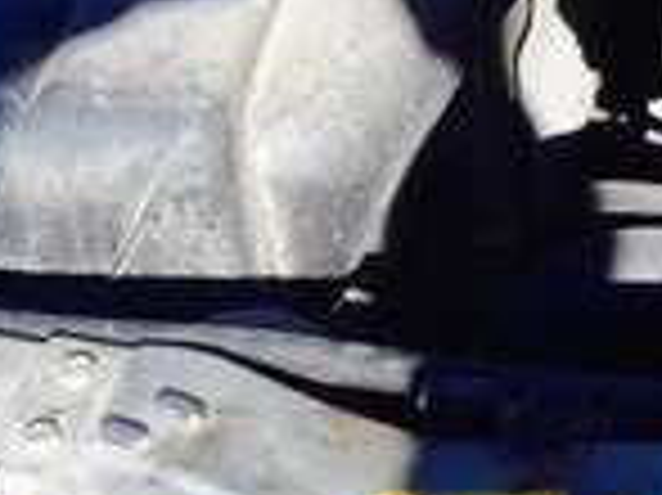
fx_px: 2828
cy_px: 92
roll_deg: -3.8
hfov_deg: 11.9
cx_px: 1310
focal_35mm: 148
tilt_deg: -33.1
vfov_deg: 10.0
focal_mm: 4.12
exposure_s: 1/742
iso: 50
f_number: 2.4
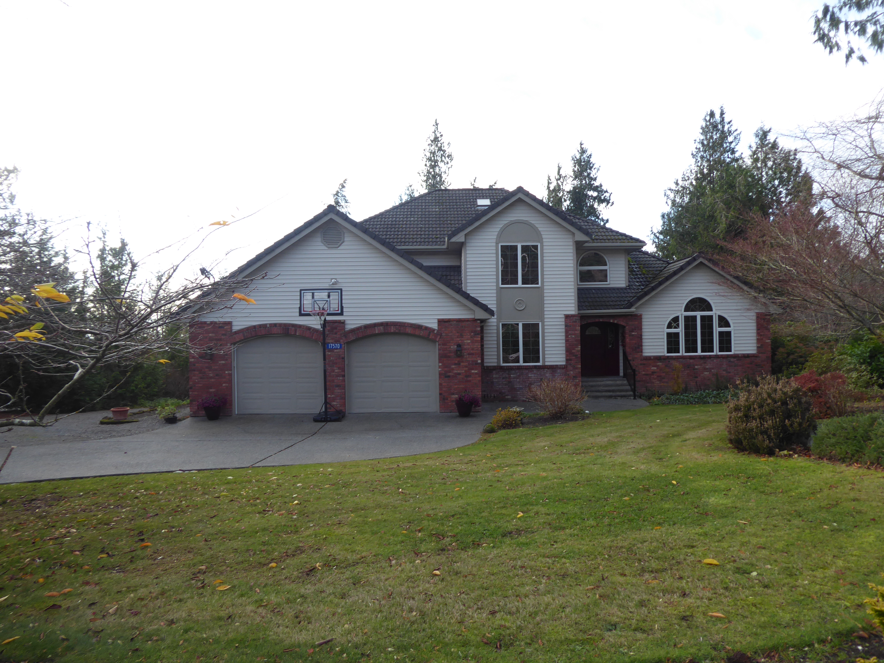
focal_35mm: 24
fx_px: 613
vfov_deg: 56.8
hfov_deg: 71.6
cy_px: 332
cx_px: 442
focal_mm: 4.3
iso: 80
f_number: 3.3
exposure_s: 1/250
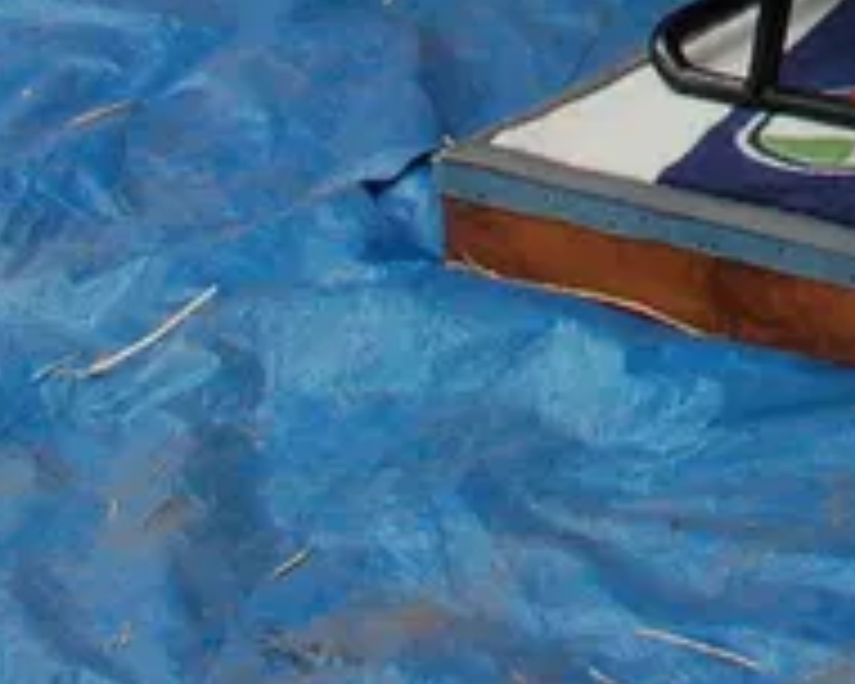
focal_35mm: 160
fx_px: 4049
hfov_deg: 11.1
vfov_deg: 8.9
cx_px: 1606
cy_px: -806
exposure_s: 1/400
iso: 400
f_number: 10
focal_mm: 18
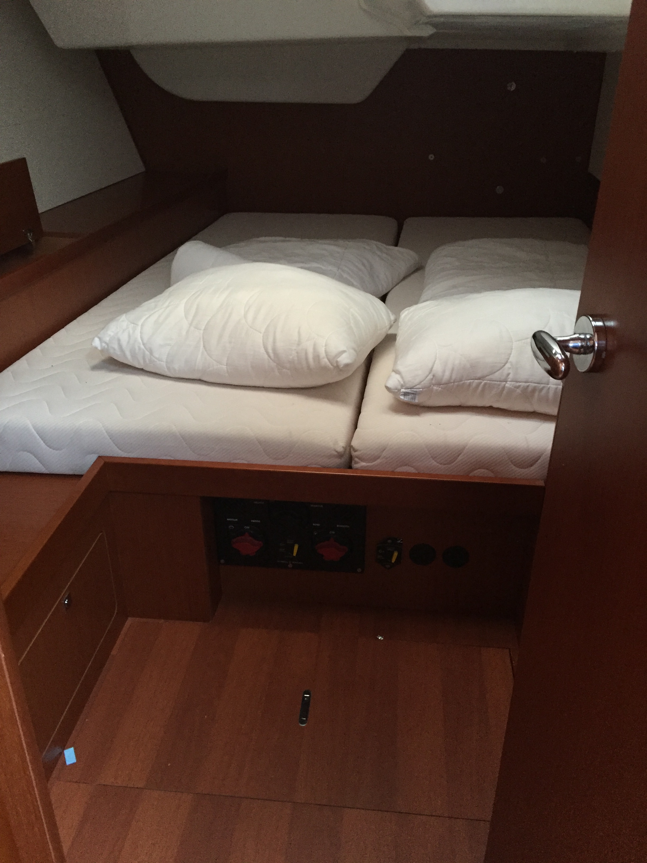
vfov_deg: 61.7
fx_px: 723
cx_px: 324
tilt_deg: -26.4
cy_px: 432
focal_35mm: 29
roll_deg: -1.5
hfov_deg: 48.2
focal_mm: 4.15
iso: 250
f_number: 2.2
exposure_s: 1/20
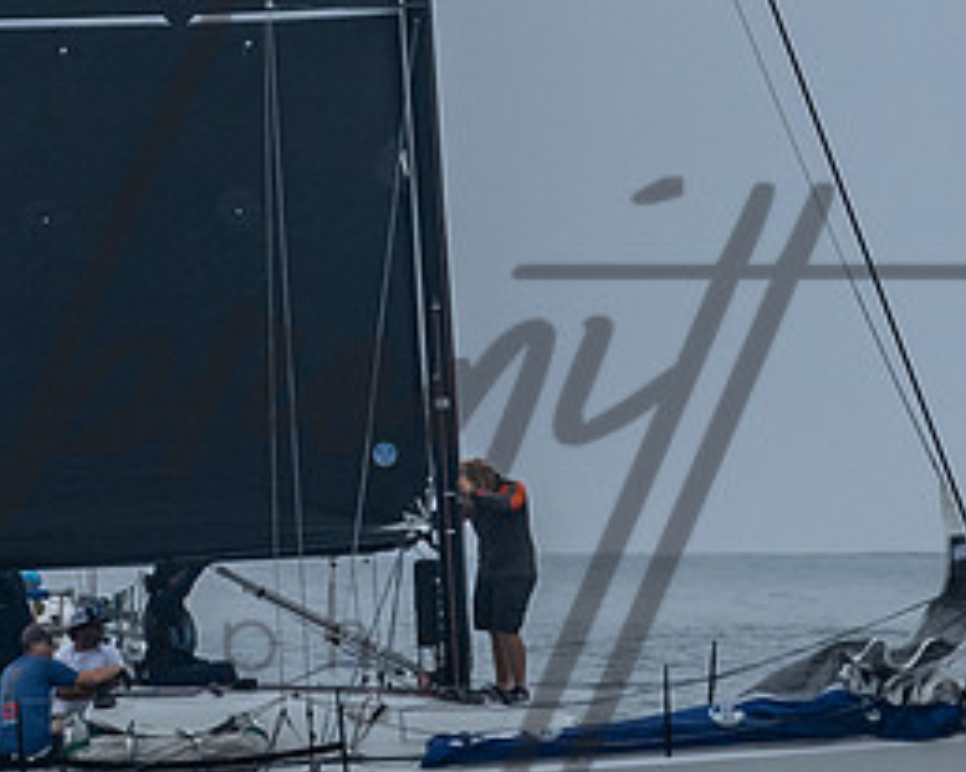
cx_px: 234
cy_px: -14
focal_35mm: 944
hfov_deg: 2.1
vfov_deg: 1.6
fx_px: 26979
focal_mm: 170
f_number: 6.3
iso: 320
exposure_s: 1/1600
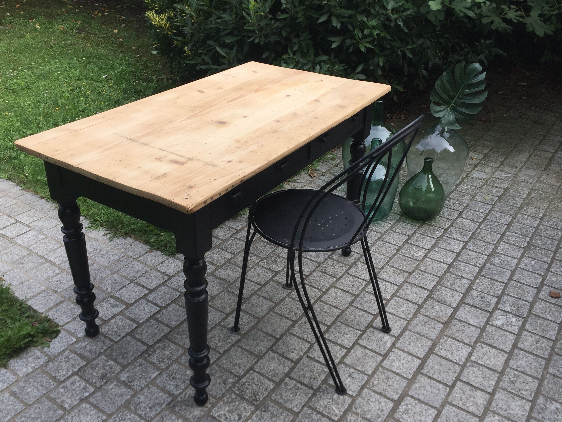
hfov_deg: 56.7
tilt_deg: -31.2
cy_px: 216
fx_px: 520
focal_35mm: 32
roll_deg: -2.4
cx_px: 258
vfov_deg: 44.2
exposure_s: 1/879
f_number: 2.2
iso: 32
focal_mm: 4.15
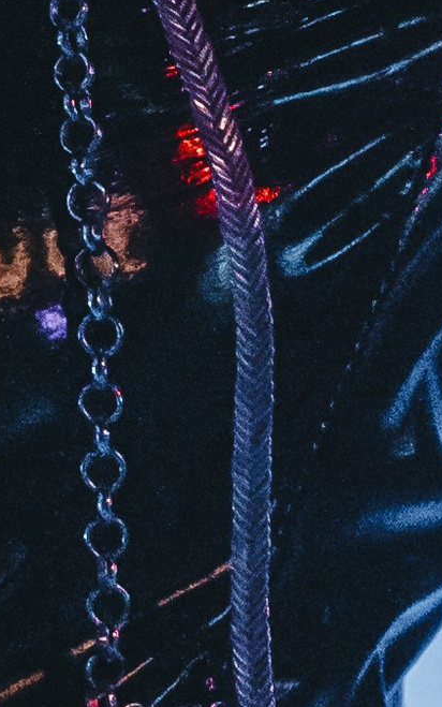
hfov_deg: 4.2
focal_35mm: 309
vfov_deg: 6.4
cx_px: -387
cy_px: -1179
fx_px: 5954
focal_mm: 35
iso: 3200
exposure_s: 1/400
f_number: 3.5
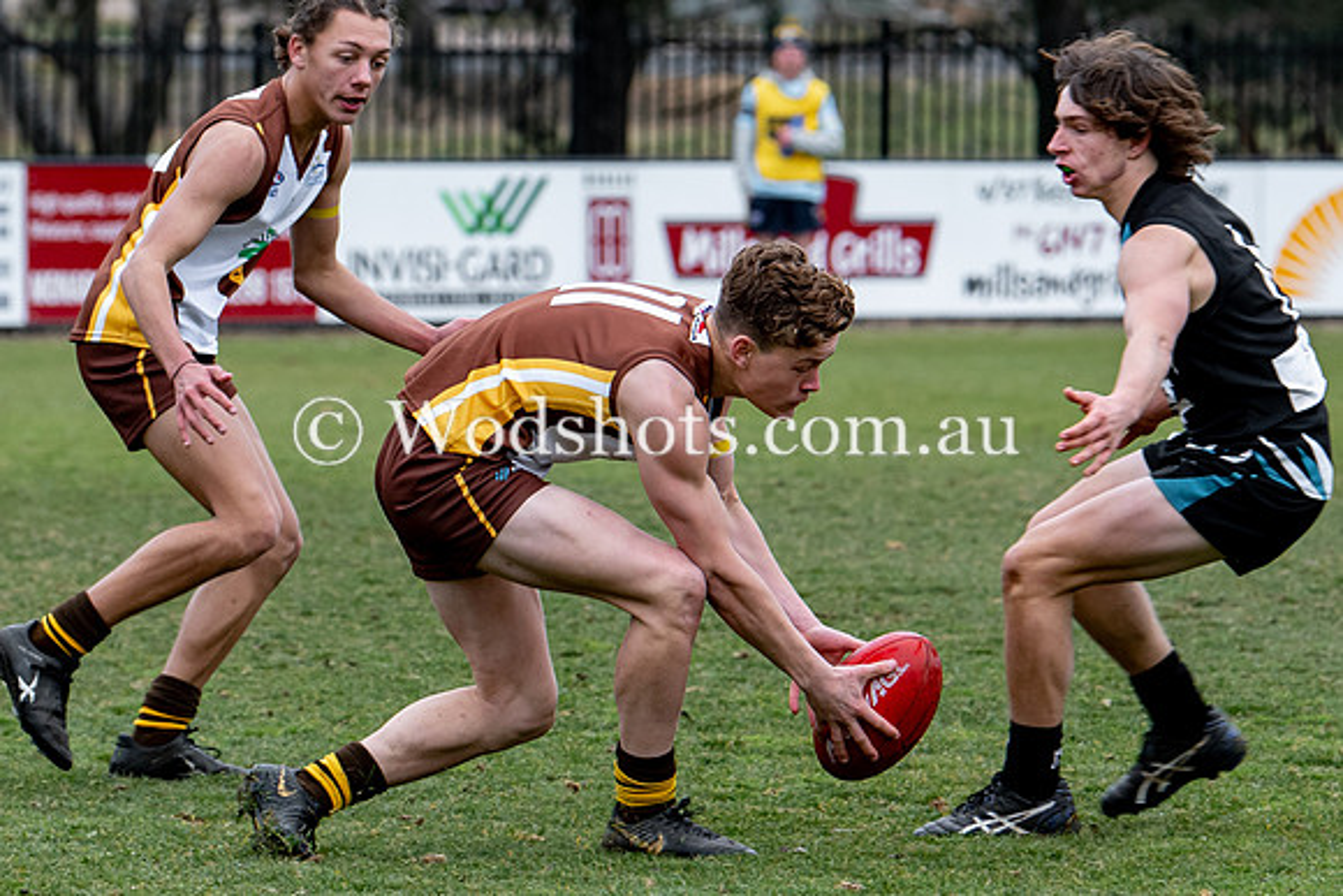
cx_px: 641
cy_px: 488
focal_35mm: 412
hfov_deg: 5.0
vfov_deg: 3.3
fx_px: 15375
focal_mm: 135
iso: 400
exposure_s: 1/800
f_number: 4
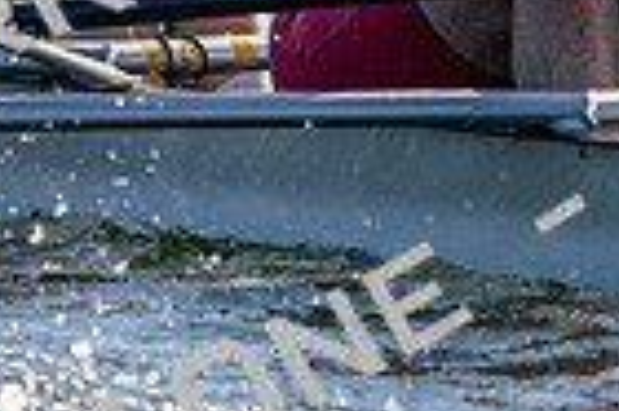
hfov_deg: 1.3
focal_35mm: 1554
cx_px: 301
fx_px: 26689
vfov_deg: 0.9
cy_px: -232
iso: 320
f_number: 6.3
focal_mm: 374
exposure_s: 1/1600
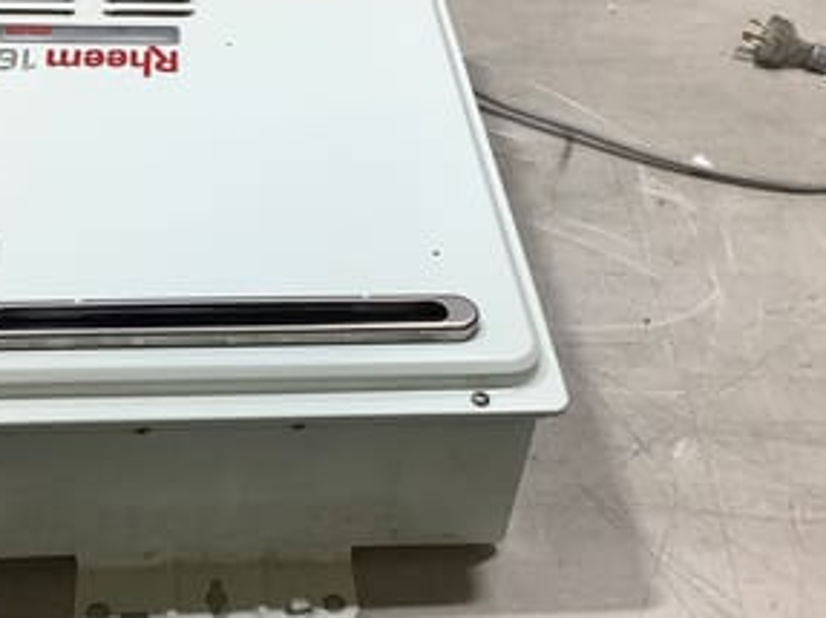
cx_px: 265
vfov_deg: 27.0
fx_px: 1288
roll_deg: +1.2
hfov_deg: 35.2
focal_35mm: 54
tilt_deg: -43.4
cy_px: 263
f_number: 2.4
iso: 50
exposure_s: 1/100
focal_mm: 3.3
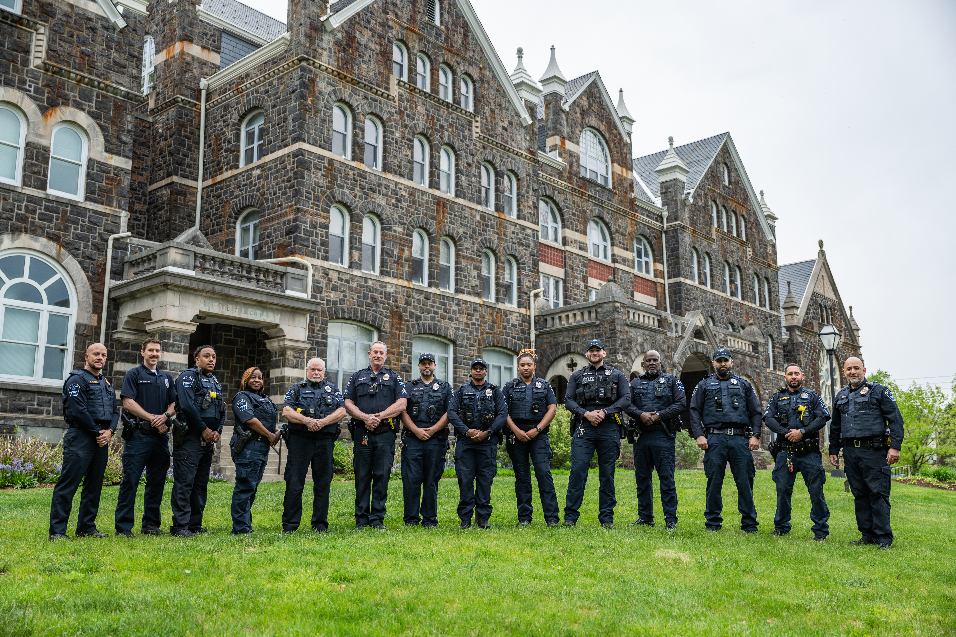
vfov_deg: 38.9
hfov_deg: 55.8
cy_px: 318
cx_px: 478
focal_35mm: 34
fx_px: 903
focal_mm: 34
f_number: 2.8
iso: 100
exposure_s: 1/200
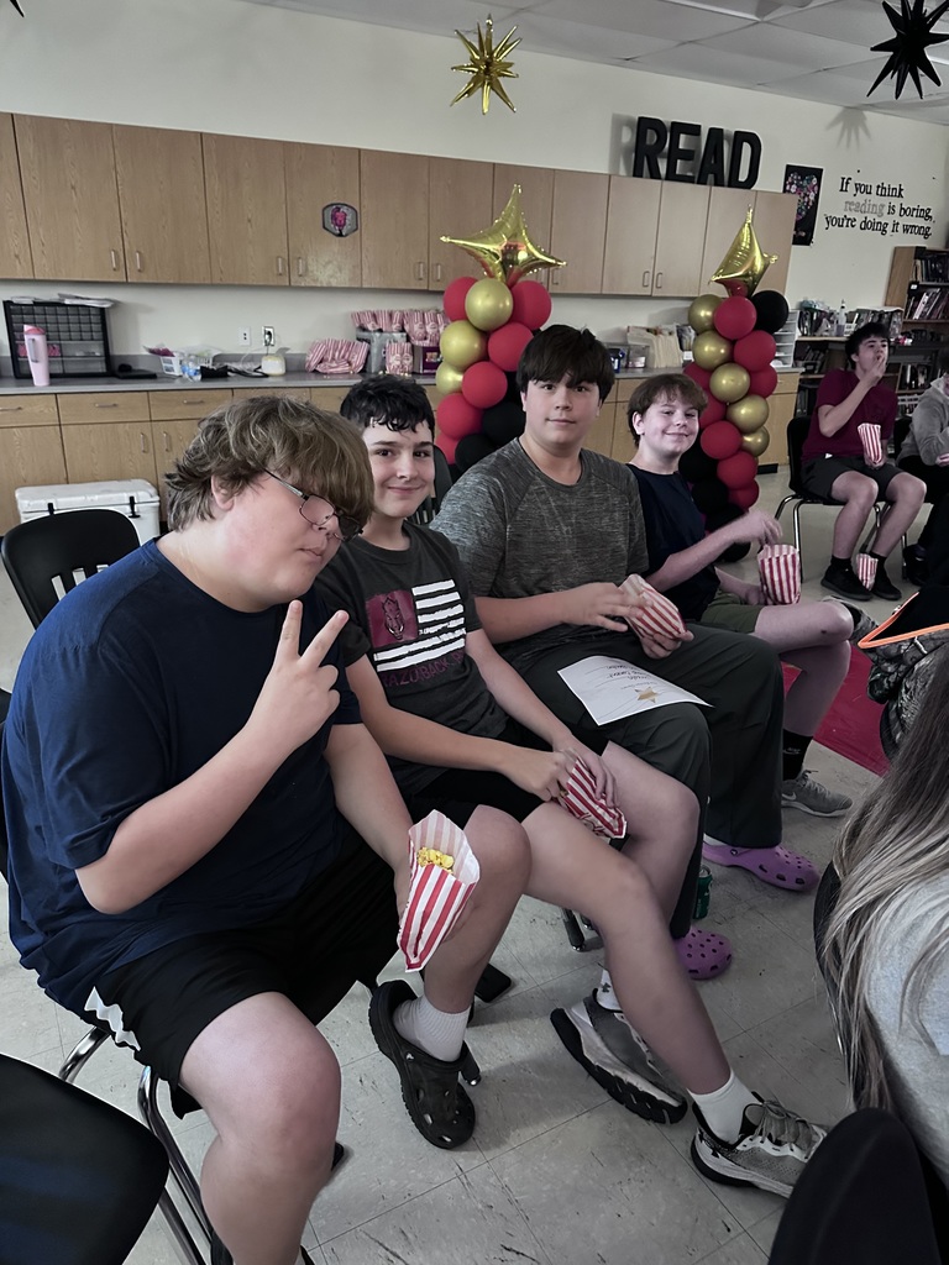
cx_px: 474
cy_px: 632
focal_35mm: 24
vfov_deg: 71.6
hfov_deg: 56.8
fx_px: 877
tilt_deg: -21.5
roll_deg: -1.6
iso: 1600
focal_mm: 6.86
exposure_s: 1/30
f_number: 1.78
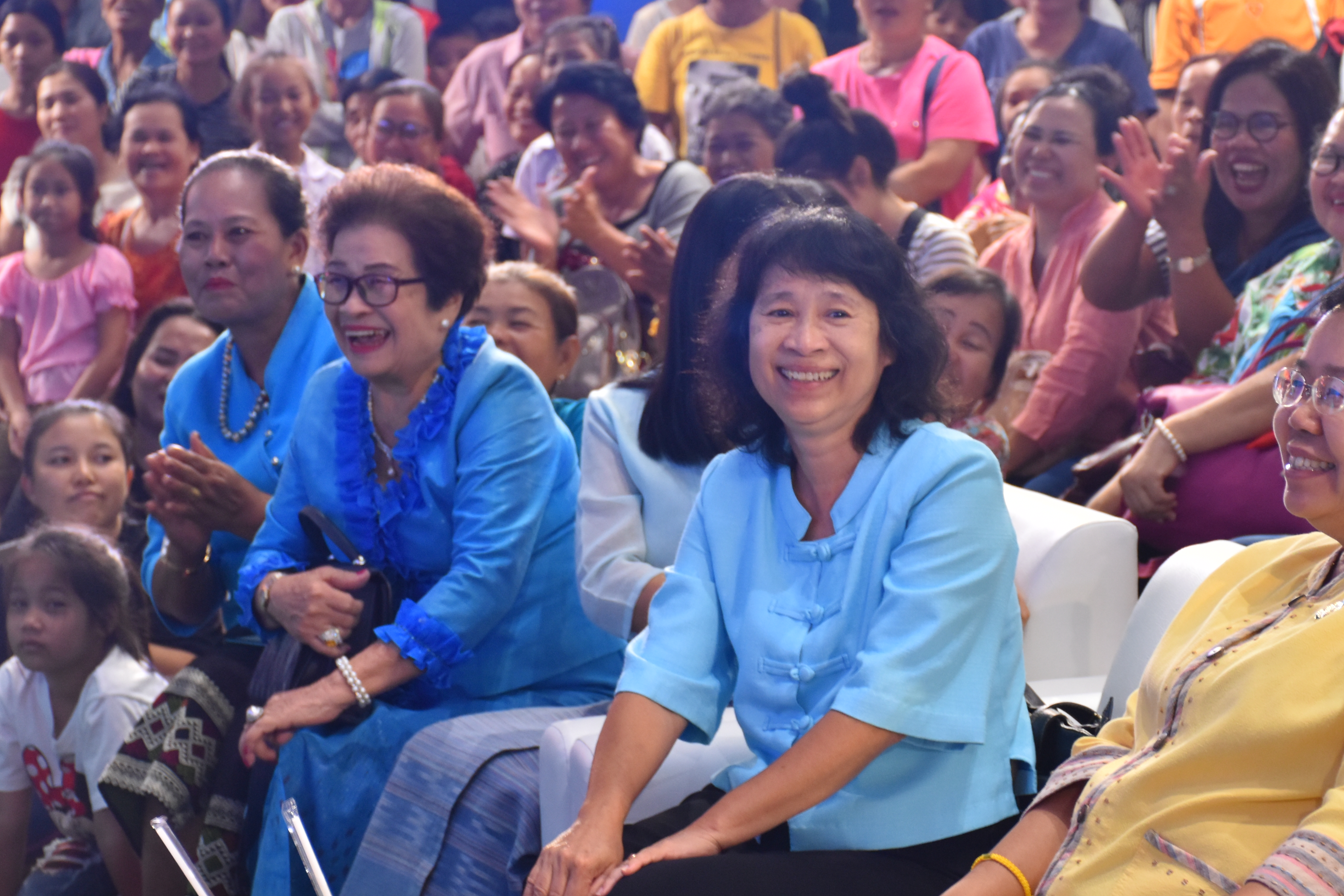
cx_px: 816
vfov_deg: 11.6
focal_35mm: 118
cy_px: 482
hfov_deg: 17.3
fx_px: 4405
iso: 1000
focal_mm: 60
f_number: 5
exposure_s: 1/60
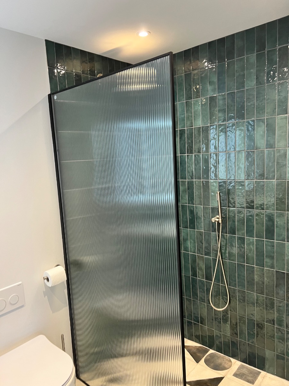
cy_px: 193
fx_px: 289
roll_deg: +2.4
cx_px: 144
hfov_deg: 53.1
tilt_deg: -9.6
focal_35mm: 26
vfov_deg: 67.3
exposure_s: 1/50
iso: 125
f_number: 1.5
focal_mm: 5.7
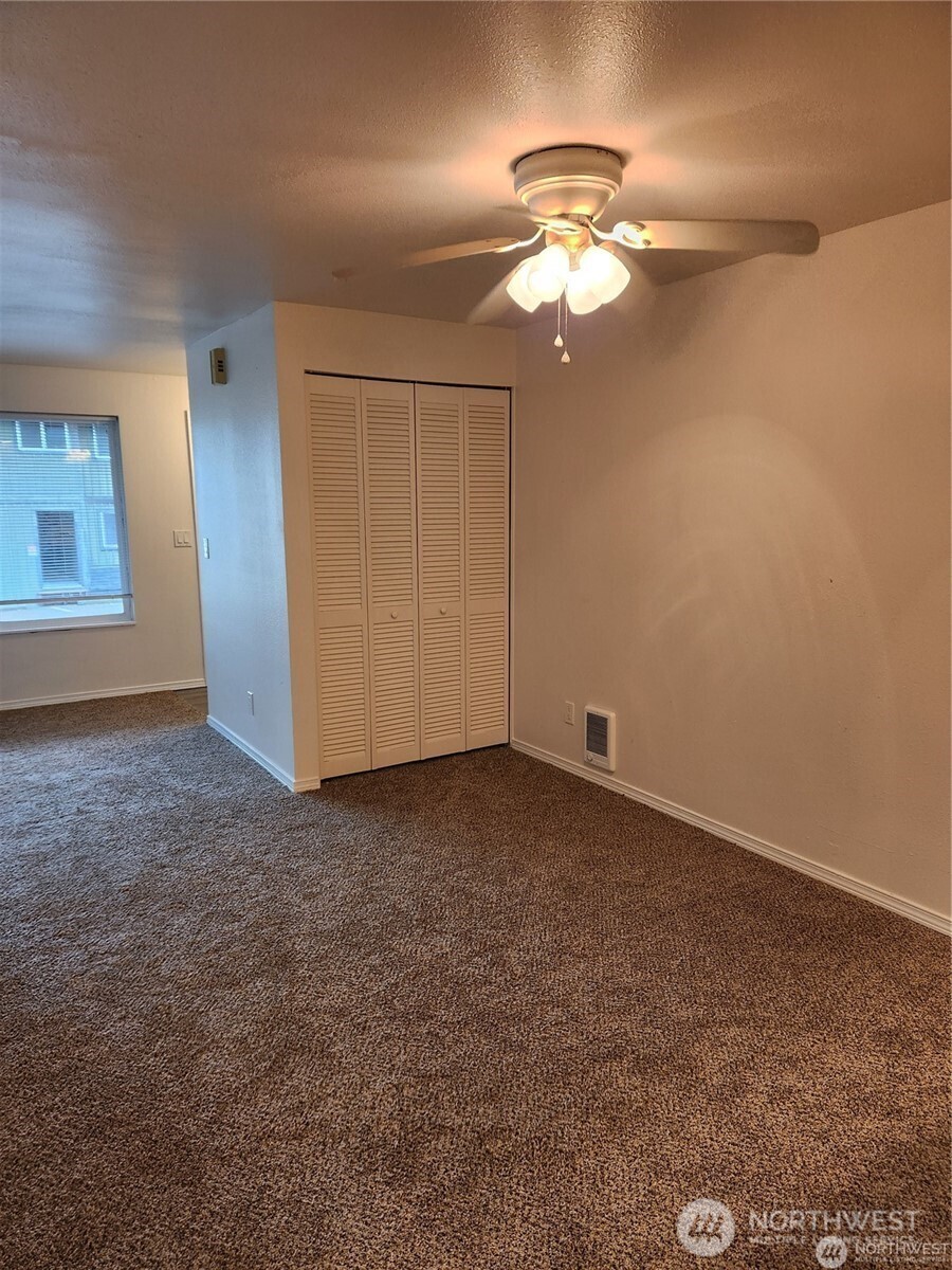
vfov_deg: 73.9
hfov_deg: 58.9
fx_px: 843
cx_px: 476
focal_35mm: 23
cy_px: 635
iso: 400
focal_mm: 5.4
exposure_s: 1/120
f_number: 1.8
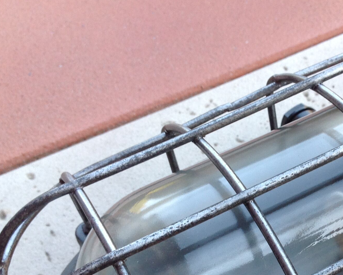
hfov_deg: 27.7
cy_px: 241
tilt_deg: -50.9
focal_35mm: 67
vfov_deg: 22.3
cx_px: 277
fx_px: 680
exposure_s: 1/60
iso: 64
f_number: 2.4
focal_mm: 4.28
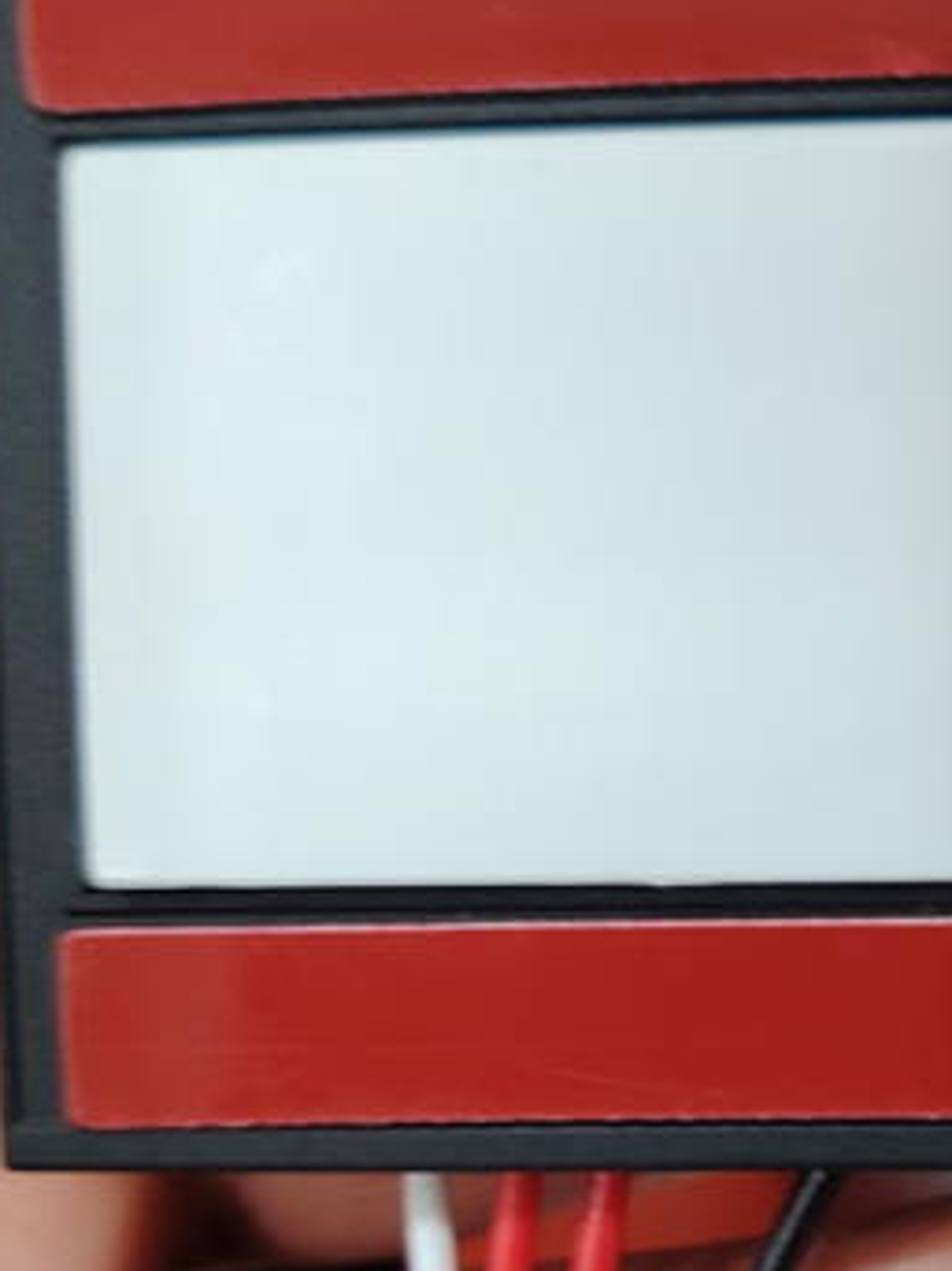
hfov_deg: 25.2
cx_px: 885
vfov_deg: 34.1
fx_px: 2055
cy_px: 812
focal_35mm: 56
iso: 523
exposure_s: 1/33.3
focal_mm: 5.25
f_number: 1.75
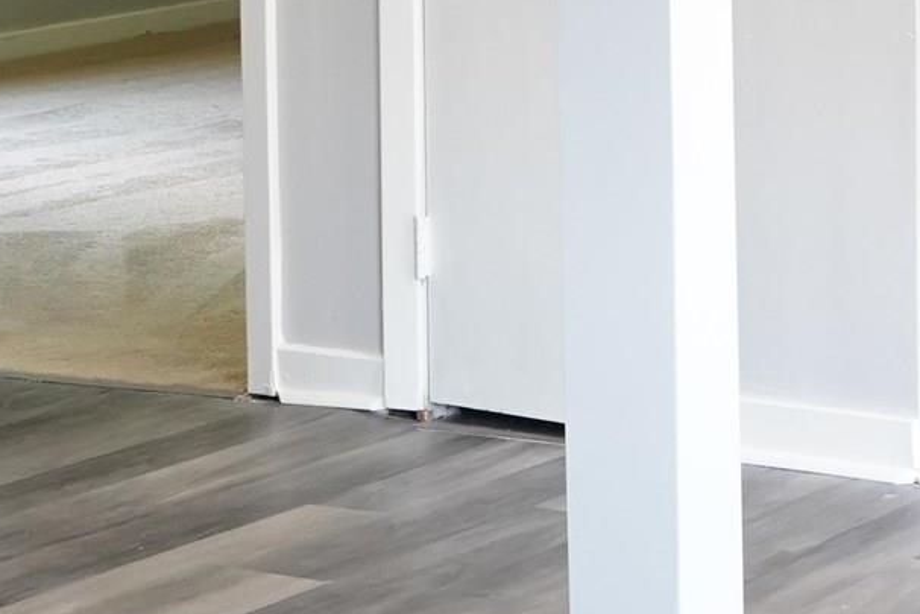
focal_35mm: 147
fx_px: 3756
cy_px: -103
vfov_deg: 9.2
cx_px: 850
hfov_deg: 13.8
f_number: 9
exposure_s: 1/30
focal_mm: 29
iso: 2500
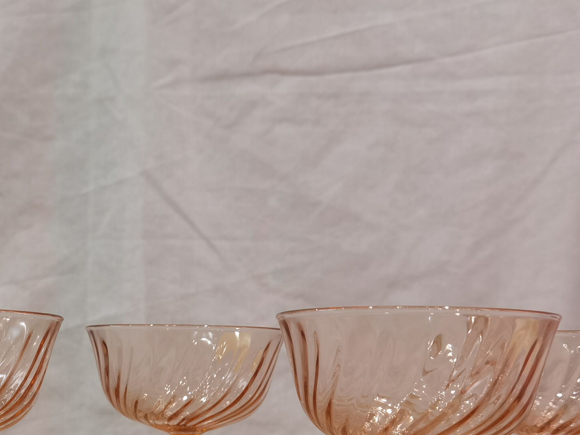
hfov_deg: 30.3
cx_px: 151
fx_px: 1056
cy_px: 385
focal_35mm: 63
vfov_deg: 22.8
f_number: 1.9
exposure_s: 1/50
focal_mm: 6.71
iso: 100
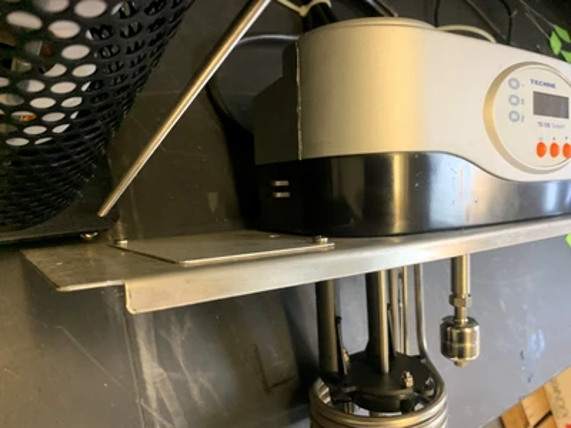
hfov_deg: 67.3
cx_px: 286
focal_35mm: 26
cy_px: 214
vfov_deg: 53.1
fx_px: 429
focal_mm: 4.25
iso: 400
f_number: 1.8
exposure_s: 1/56
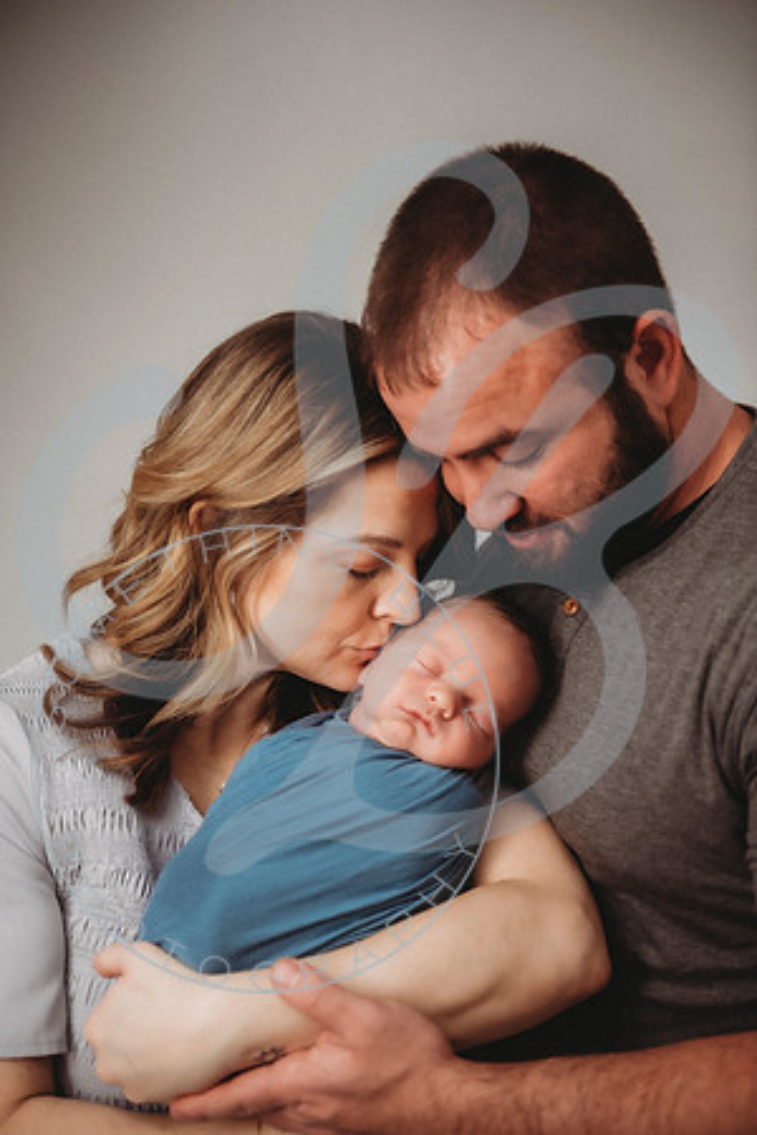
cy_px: 568
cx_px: 378
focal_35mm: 55
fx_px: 1735
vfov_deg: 36.2
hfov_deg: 24.6
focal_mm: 55
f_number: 2.8
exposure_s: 1/125
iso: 100
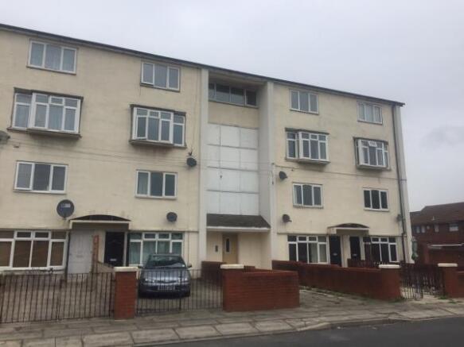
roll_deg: -0.5
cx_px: 232
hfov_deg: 61.7
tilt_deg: +10.7
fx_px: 389
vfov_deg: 48.2
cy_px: 174
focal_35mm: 29
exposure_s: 1/1364
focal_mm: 4.15
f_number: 2.2
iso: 32
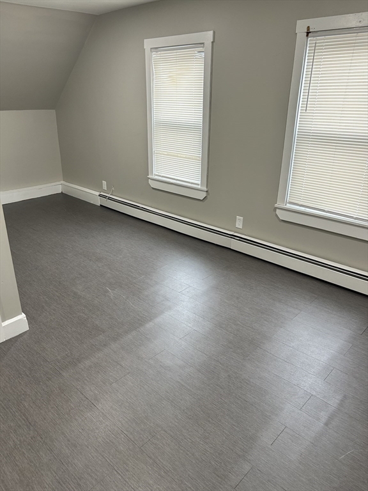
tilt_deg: -22.8
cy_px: 246
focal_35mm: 26
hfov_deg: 53.1
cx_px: 184
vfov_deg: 67.3
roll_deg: -1.0
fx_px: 369
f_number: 1.5
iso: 64
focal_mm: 5.7
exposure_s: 1/60
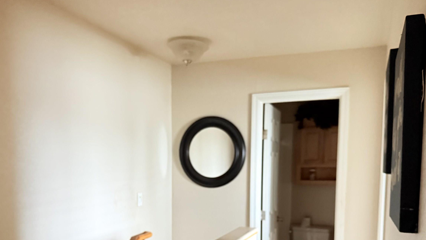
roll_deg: +0.3
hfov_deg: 56.6
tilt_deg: -4.9
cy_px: 200
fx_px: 395
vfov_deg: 32.6
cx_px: 199
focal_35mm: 35
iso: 1250
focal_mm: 6.76
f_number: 1.78
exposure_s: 1/30
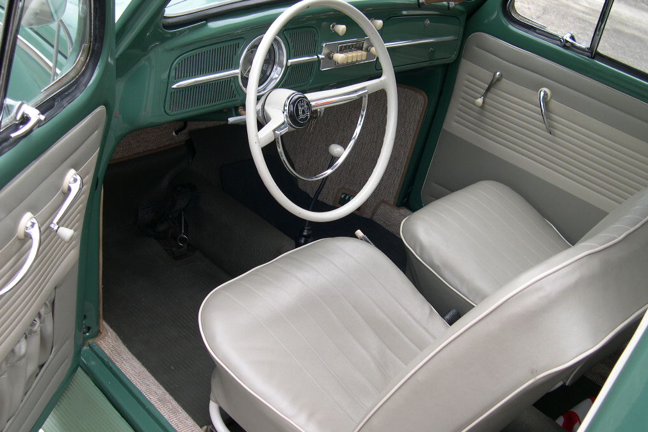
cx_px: 326
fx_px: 720
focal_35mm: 40
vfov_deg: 33.4
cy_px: 228
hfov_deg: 48.5
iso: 100
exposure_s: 1/130
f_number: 2.8
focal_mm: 8
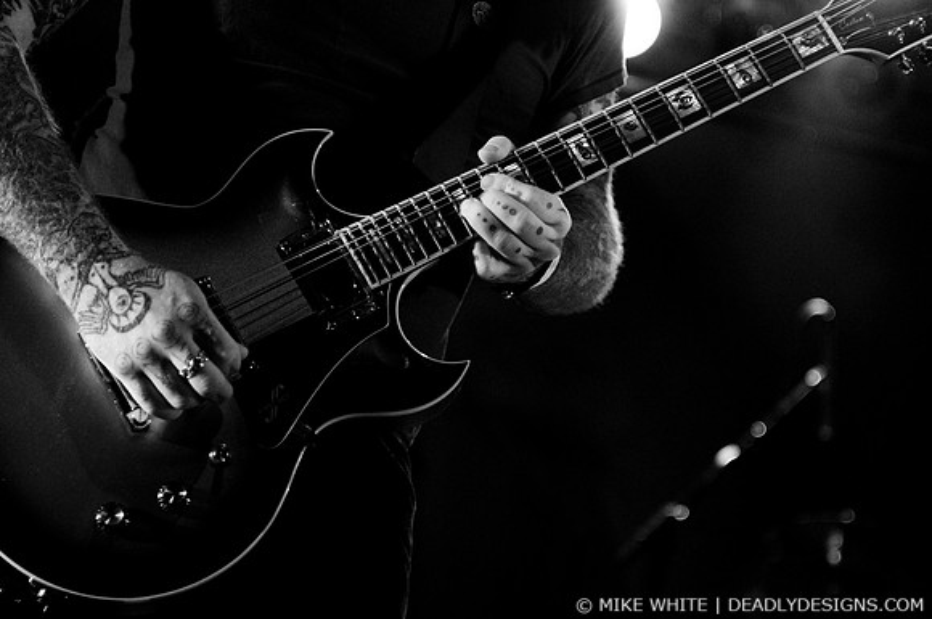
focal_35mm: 105
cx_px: 466
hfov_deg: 19.5
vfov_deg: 13.0
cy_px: 310
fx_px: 2715
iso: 800
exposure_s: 1/200
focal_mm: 70
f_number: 2.8
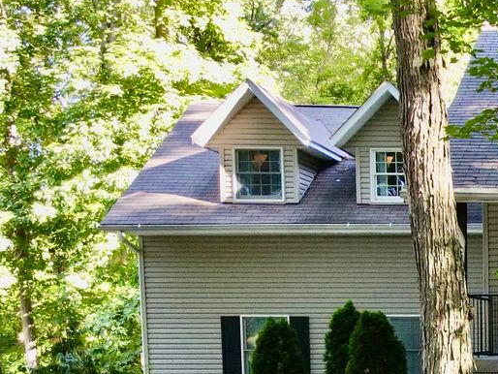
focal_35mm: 70
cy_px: 425
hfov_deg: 23.1
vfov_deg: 20.0
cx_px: 719
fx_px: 1008
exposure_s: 1/8
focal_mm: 4.5
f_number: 2.8
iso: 690
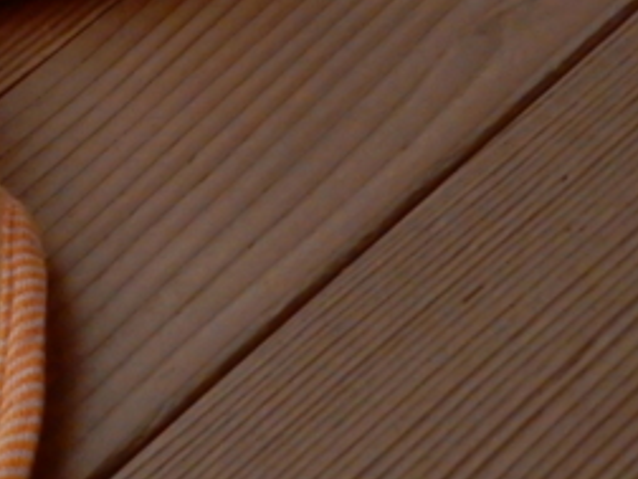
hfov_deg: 16.0
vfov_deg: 13.3
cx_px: -357
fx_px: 2046
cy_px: 241
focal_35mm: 111
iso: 720
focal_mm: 6.4
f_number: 4
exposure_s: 1/60
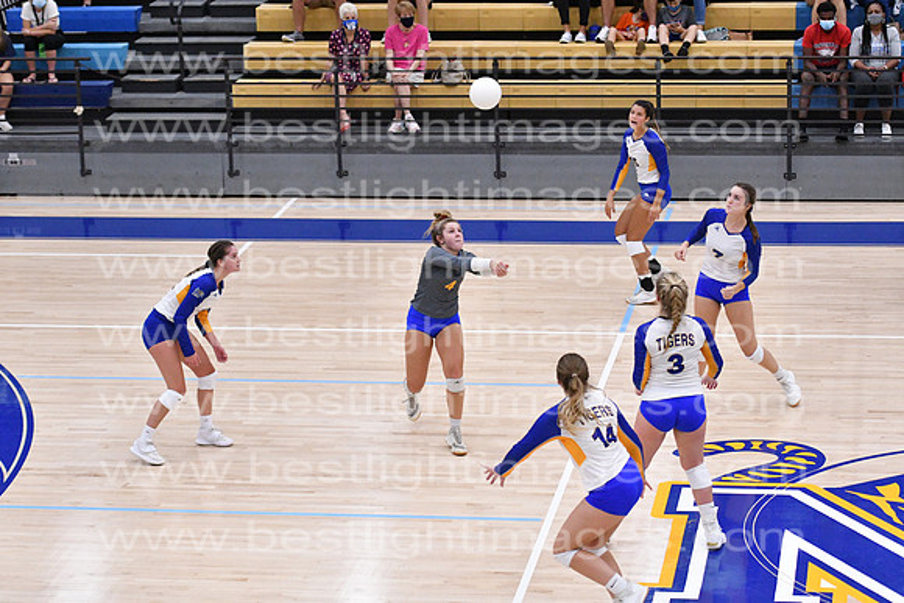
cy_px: 302
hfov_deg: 19.5
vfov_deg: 13.0
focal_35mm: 105
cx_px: 452
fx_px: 2637
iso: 6400
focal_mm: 70
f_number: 3.2
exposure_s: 1/1000
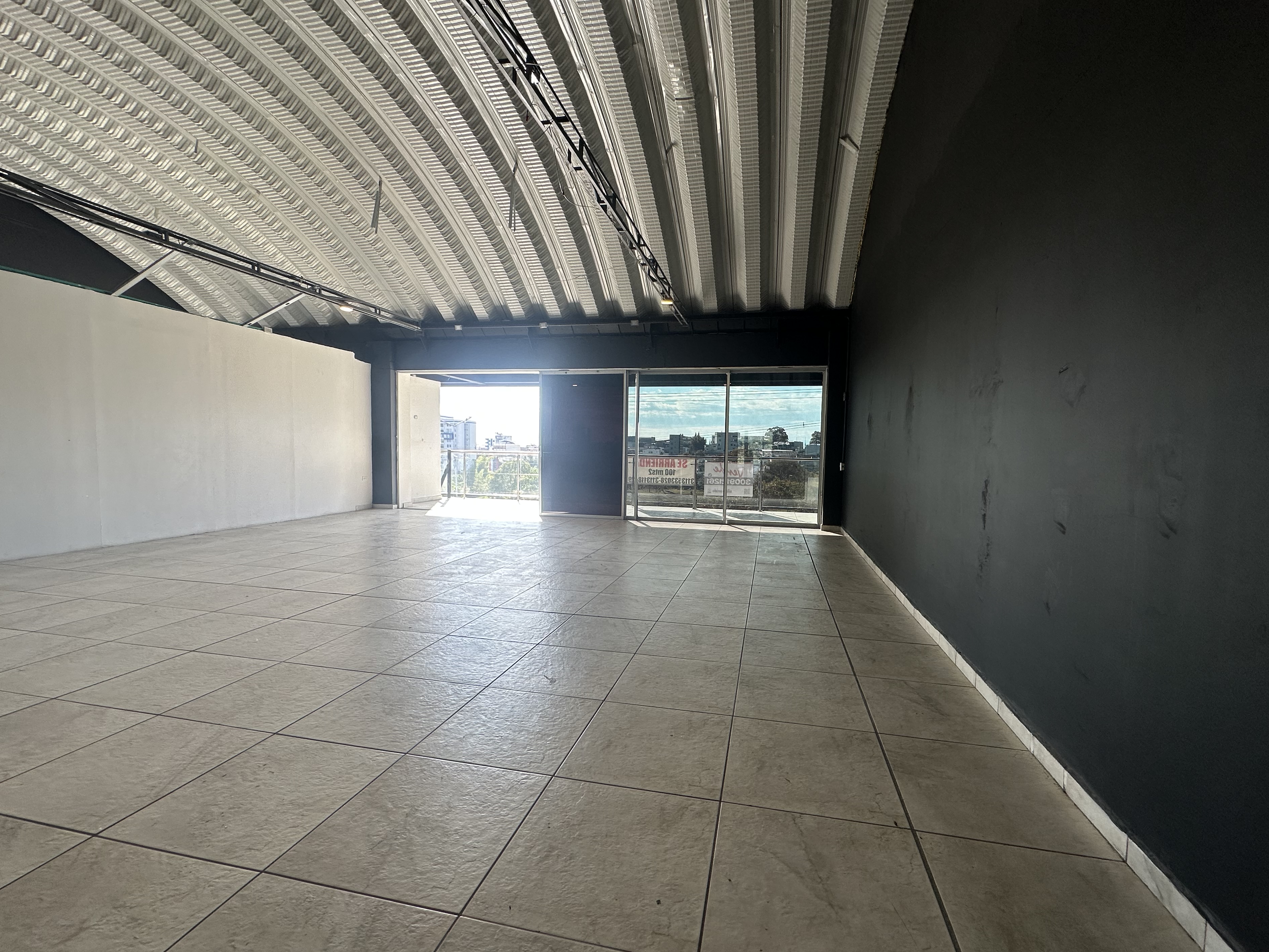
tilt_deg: -3.8
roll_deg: -1.1
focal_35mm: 15
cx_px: 657
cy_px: 486
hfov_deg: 98.1
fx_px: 550
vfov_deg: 81.7
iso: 40
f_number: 2.2
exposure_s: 1/138
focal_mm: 2.22
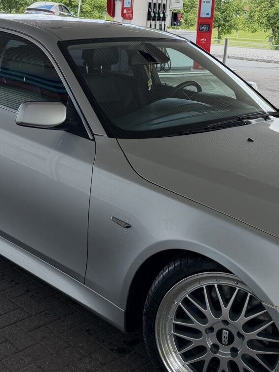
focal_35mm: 51
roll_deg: -4.1
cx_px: 126
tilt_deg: -13.1
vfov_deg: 37.1
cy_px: 123
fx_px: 548
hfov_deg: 28.6
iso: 100
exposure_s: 1/772
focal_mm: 6.76
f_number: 1.78
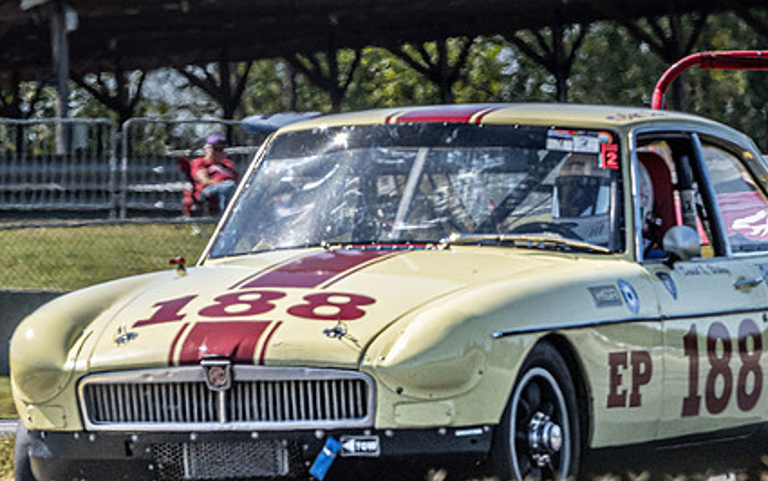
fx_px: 19159
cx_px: 542
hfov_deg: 2.3
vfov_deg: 1.4
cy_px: 329
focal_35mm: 915
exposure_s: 1/800
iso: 400
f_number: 8
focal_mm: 300
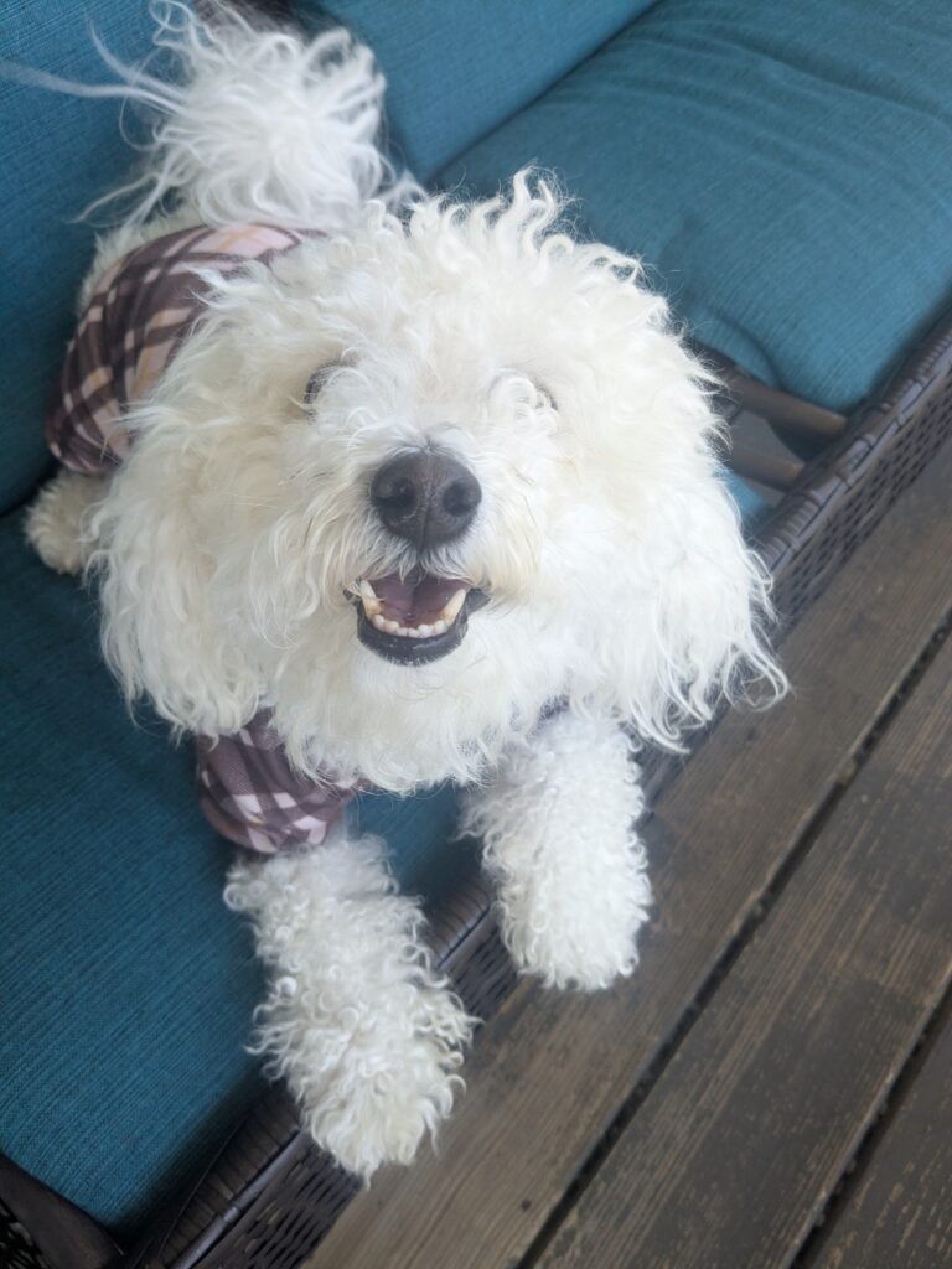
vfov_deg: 65.3
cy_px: 634
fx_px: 990
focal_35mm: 27
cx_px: 476
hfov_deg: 51.4
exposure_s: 1/371
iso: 79
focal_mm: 4.38
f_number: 1.73
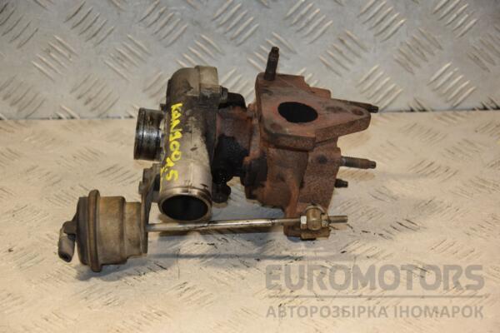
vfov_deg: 13.0
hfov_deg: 19.5
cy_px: 166
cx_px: 250
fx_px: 1458
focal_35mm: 105
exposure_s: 1/200
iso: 800
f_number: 5.3
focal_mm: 70
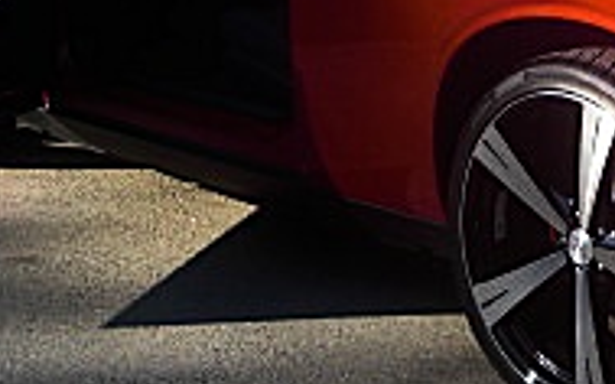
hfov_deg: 15.9
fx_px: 2161
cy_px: 39
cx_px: 589
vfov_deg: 10.1
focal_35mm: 129
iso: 50
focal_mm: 6.3
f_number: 2.8
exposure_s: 1/250
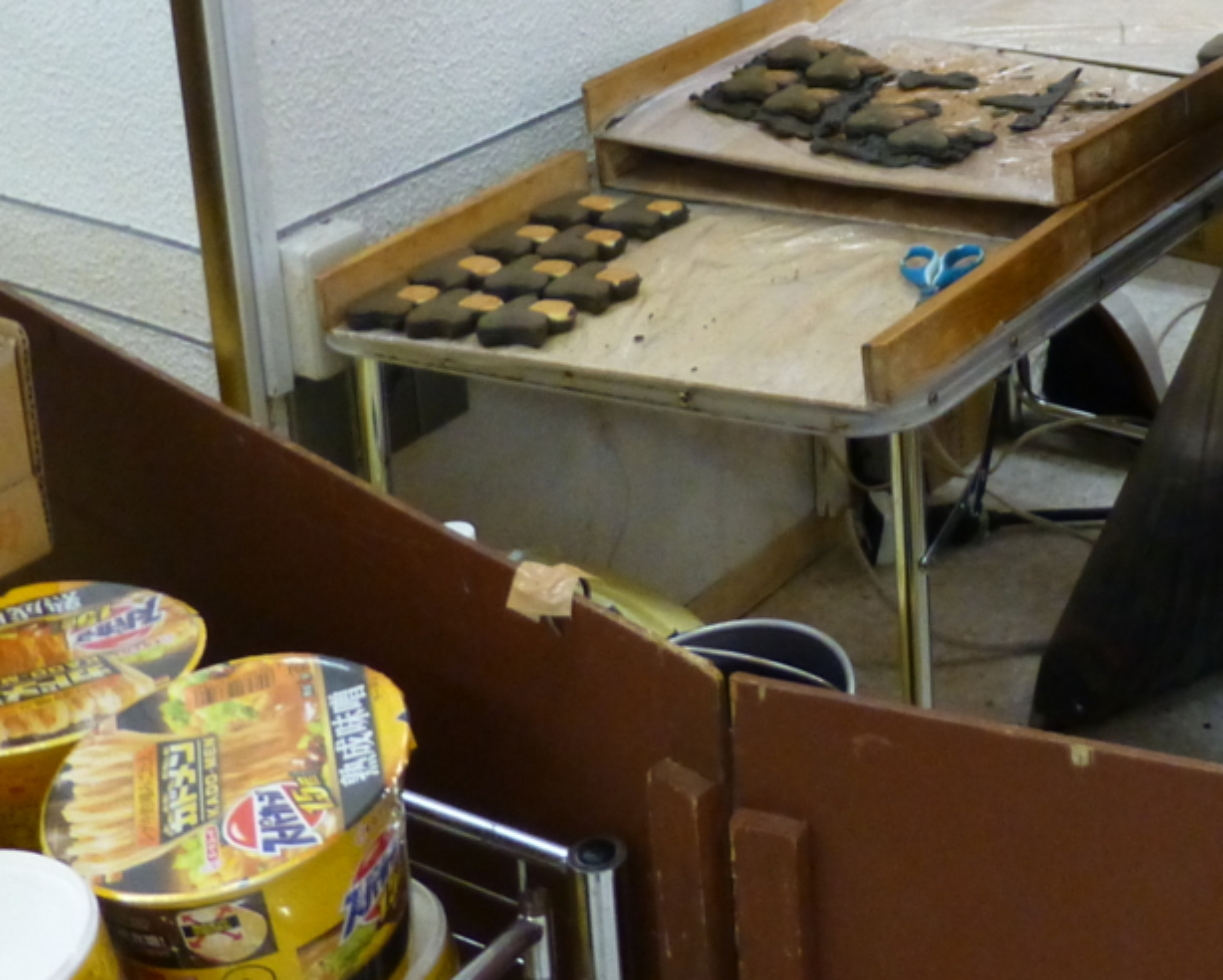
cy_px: 58
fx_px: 2209
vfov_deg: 24.2
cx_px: 998
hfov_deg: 30.1
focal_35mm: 61
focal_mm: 4.3
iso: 400
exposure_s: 1/60
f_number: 3.3
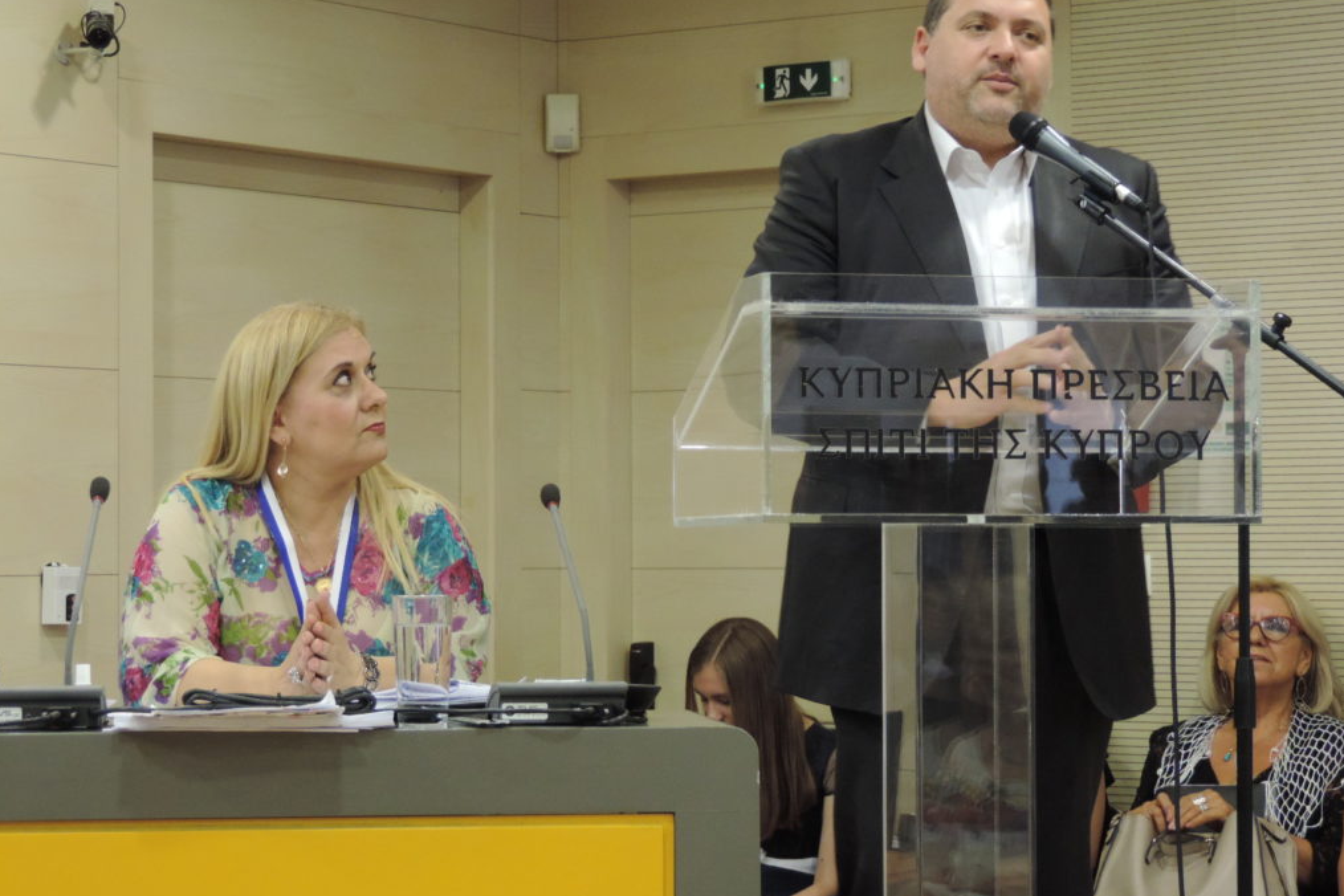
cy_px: 428
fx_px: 3920
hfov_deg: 19.5
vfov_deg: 13.0
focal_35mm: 105
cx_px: 673
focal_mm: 17.8
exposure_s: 1/25
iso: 640
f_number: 4.1
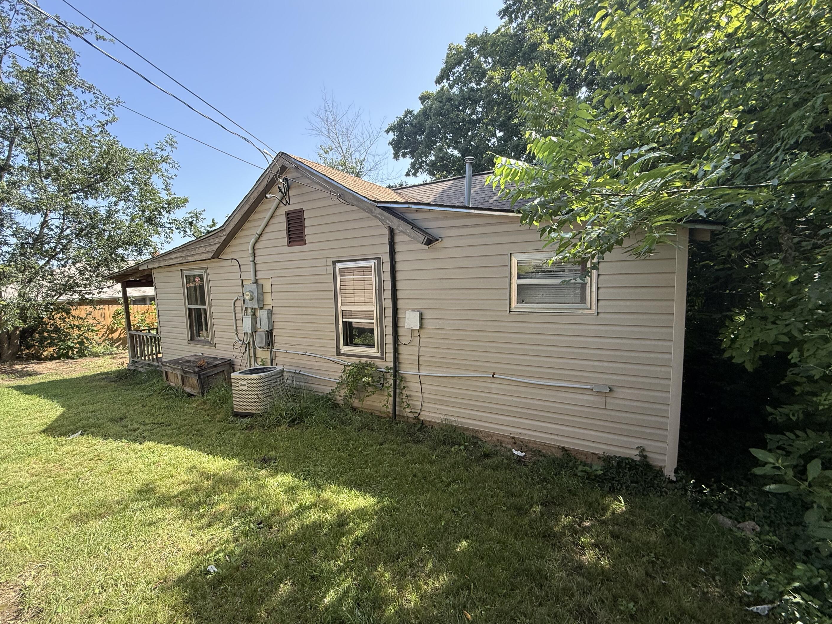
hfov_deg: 98.0
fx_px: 361
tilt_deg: -4.9
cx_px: 387
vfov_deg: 81.7
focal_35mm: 15
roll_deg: +2.9
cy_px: 313
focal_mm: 2.22
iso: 64
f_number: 2.2
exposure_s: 1/329
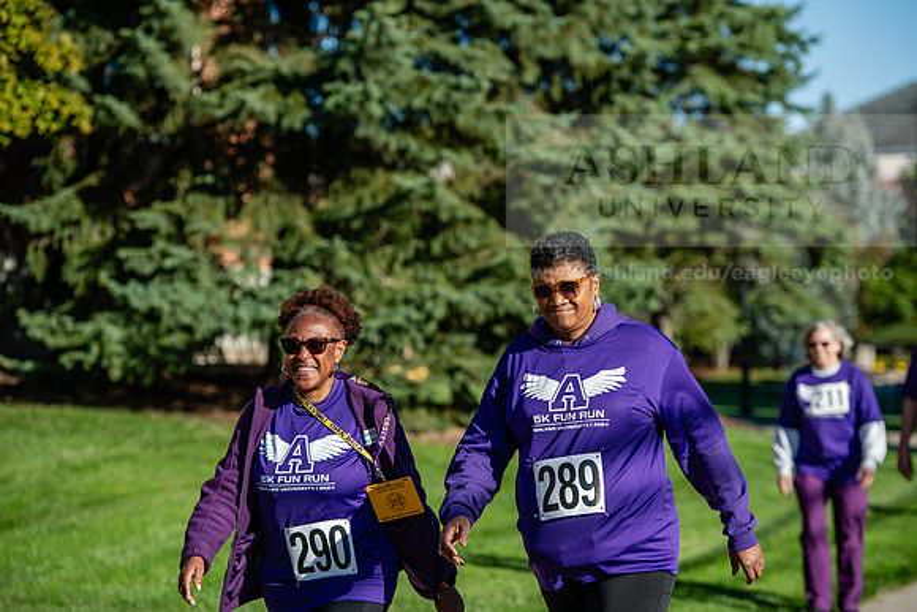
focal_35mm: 120
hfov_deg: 17.1
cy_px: 306
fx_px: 3057
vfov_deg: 11.4
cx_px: 458
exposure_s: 1/500
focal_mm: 120
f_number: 4
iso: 80
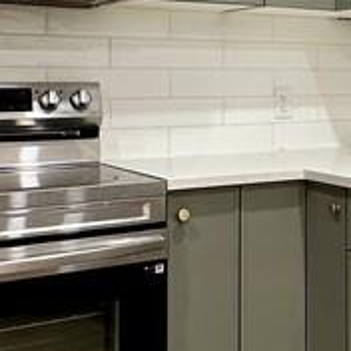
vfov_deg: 23.6
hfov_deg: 22.0
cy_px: 62
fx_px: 826
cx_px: 431
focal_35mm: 72
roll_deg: +0.1
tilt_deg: +0.9
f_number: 2.2
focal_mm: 2.22
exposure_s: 1/60
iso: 160
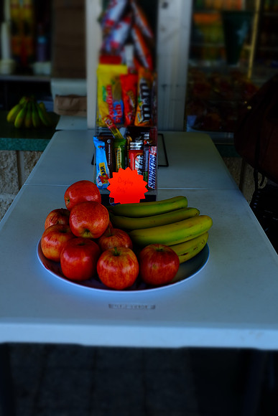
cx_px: 139
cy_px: 208
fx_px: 440
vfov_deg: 50.7
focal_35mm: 38
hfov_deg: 35.1
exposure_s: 1/150
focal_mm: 25.6
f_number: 5.6
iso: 200
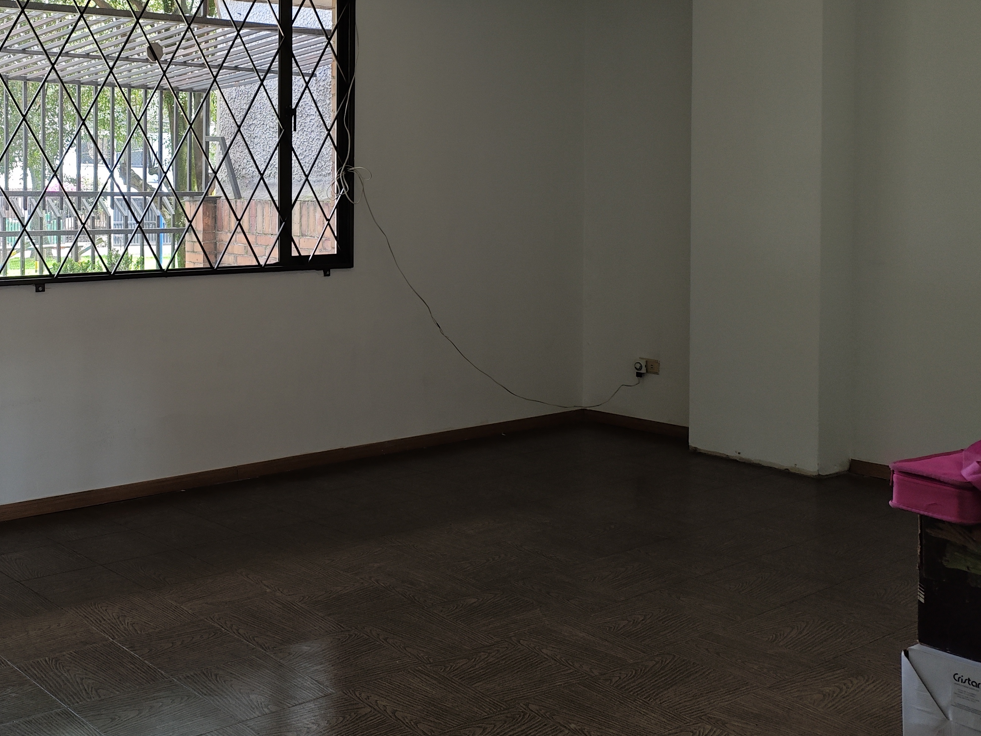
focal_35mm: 41
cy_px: 210
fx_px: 1162
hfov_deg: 43.9
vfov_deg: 34.6
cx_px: 218
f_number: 1.59
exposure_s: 1/205
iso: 50
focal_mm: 4.94
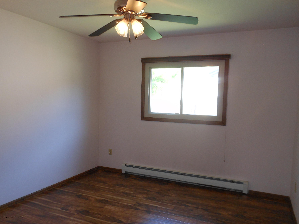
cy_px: 112
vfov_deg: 48.2
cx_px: 150
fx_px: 250
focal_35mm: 29
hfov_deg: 61.7
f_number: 3.3
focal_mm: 5.2
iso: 200
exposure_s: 1/30
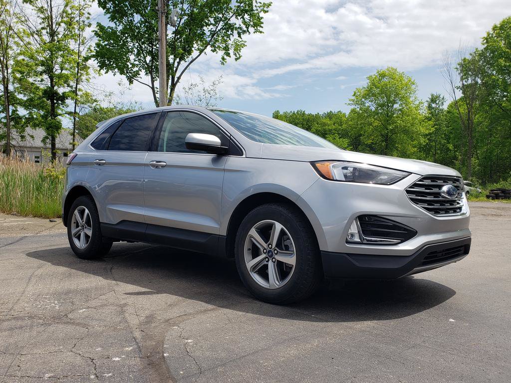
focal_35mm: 26
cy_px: 192
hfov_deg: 67.3
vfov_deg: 53.1
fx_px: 384
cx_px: 256
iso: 50
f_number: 2.4
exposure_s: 1/1608
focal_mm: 4.3
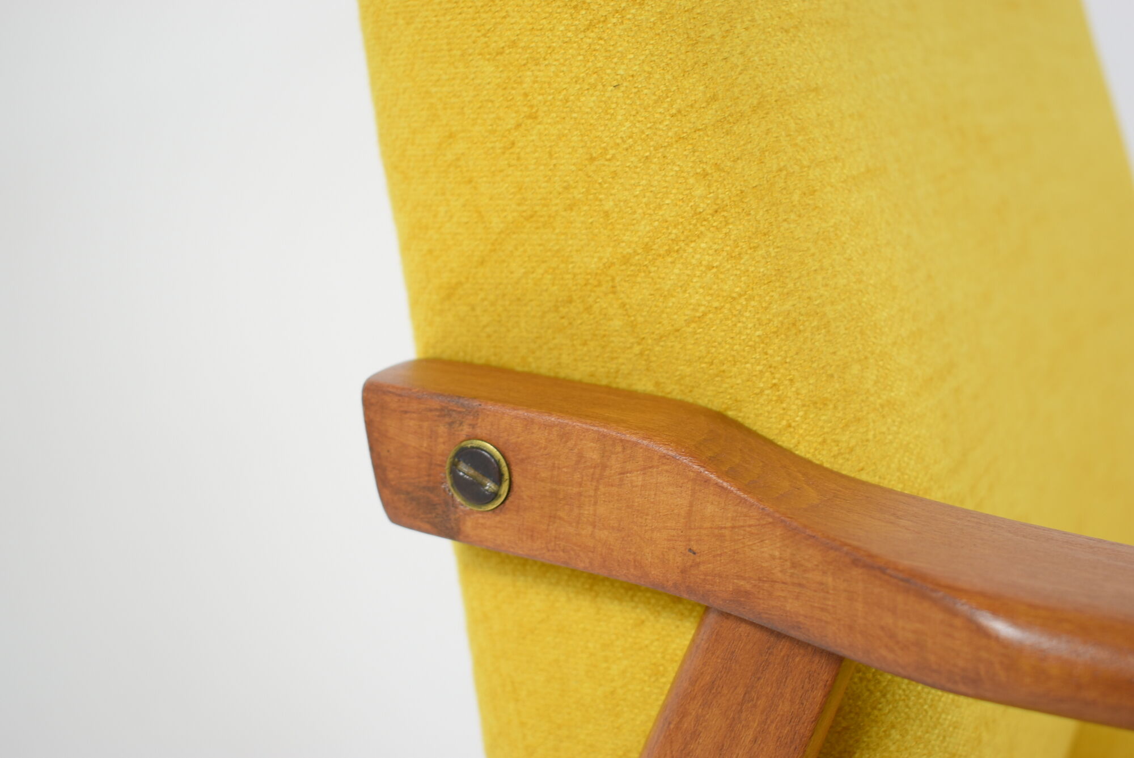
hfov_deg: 38.9
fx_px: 1608
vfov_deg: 26.5
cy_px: 379
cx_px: 567
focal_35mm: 51
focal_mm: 34
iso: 100
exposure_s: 1/13
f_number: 4.5
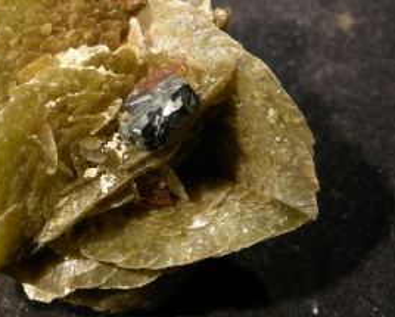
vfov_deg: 19.4
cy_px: 97
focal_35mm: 79
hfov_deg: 23.8
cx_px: 94
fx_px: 925
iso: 50
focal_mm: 8.8
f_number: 3.5
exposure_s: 1/8.8
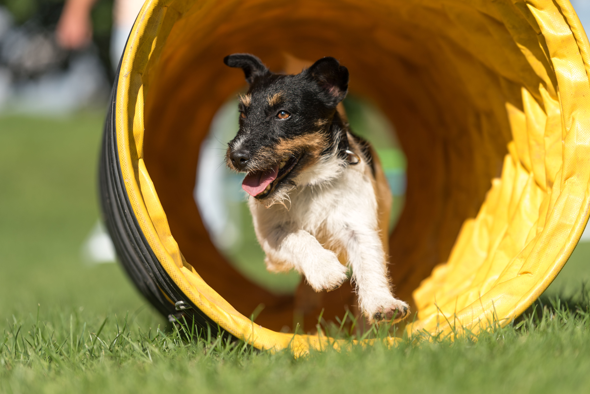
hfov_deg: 12.8
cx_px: 326
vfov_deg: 8.5
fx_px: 2640
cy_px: 194
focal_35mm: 161
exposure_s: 1/2000
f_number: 2.8
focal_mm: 145
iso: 100
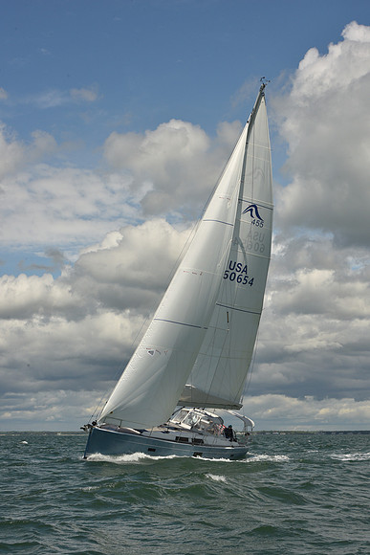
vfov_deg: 28.8
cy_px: 278
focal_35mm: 70
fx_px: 1078
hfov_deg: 19.5
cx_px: 185
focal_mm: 70
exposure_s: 1/800
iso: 320
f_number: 14
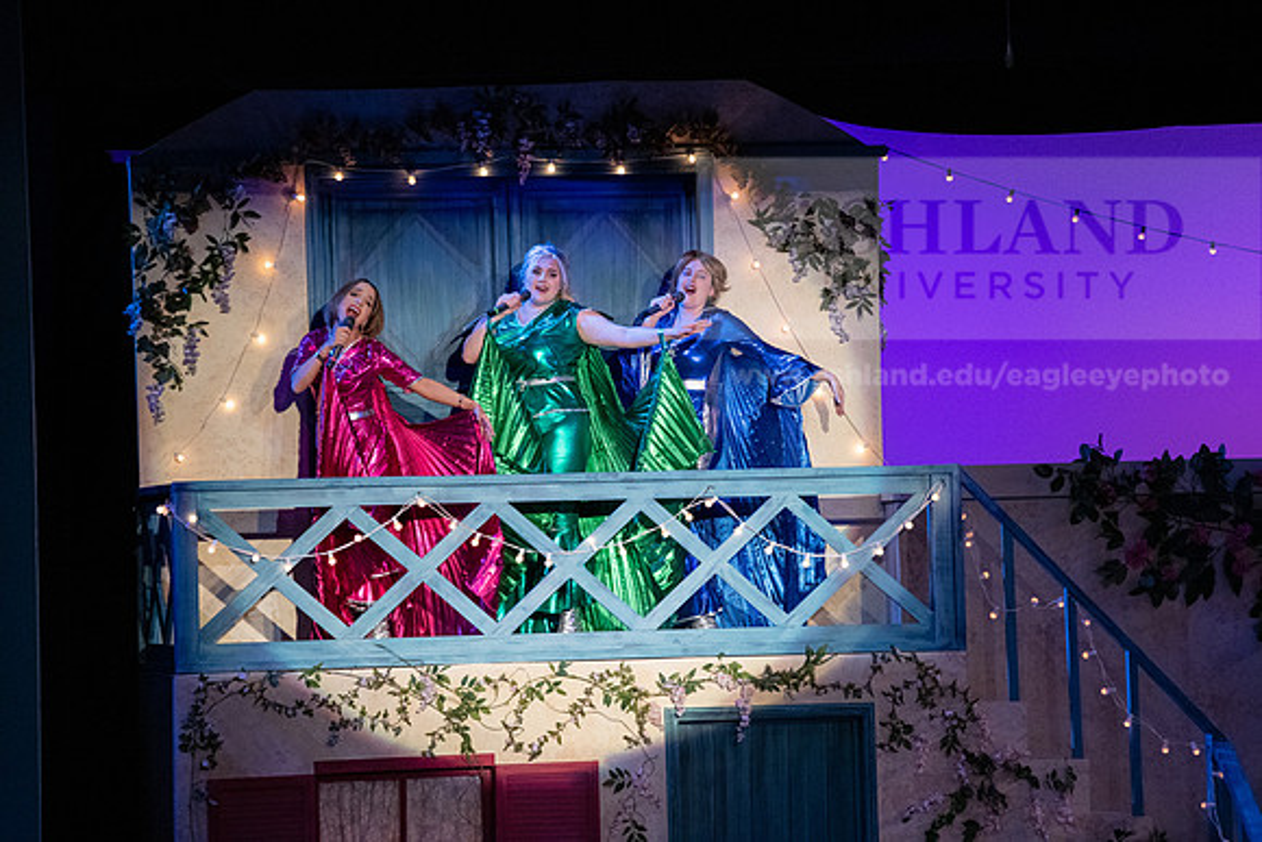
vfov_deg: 7.4
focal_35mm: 185
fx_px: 6486
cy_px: 421
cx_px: 631
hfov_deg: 11.1
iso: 3200
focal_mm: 185
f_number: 3.5
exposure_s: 1/400
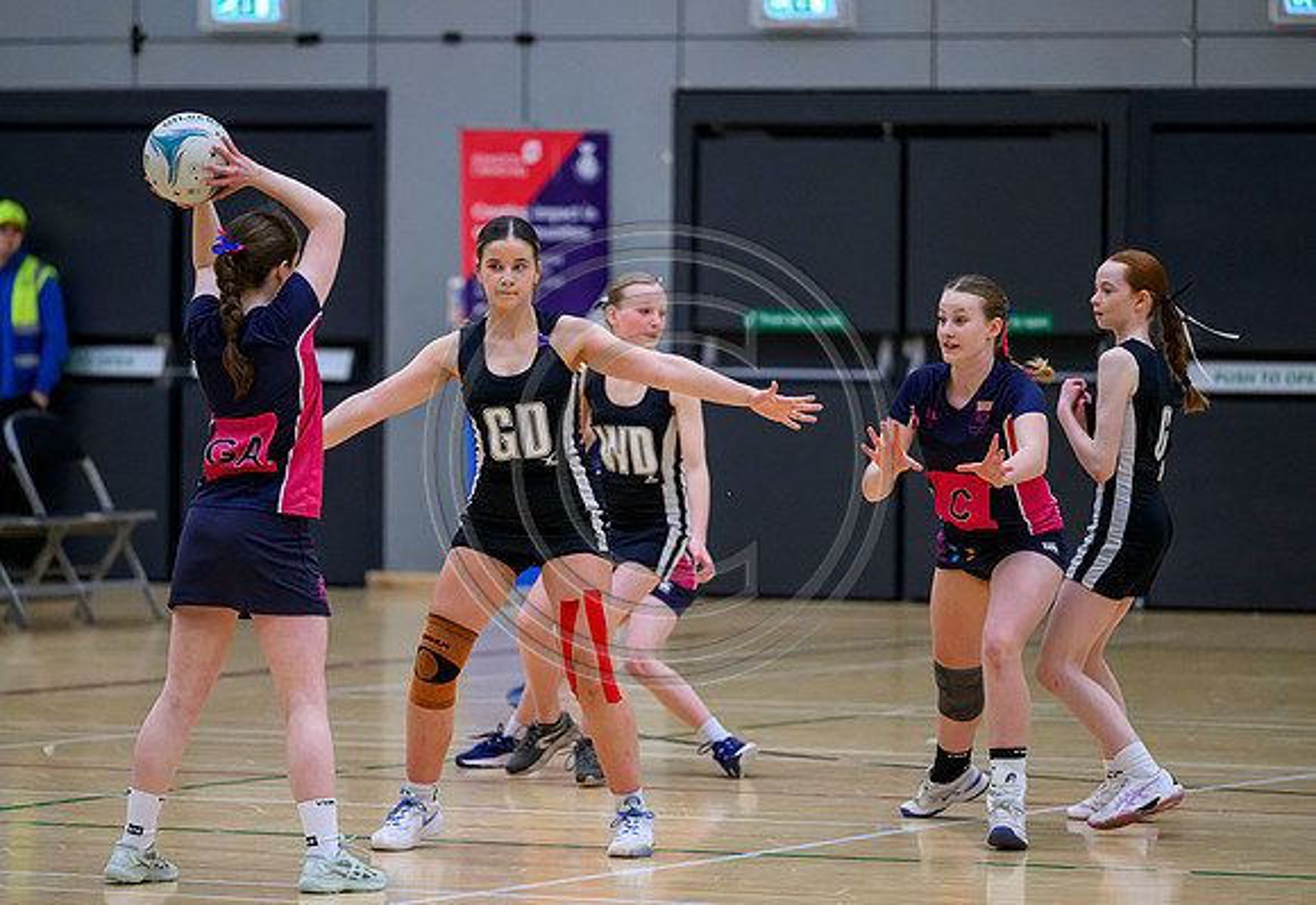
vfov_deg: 6.1
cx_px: 552
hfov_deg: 8.9
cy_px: 395
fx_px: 8494
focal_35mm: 230
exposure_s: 1/1250
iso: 6400
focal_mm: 200
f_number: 2.8
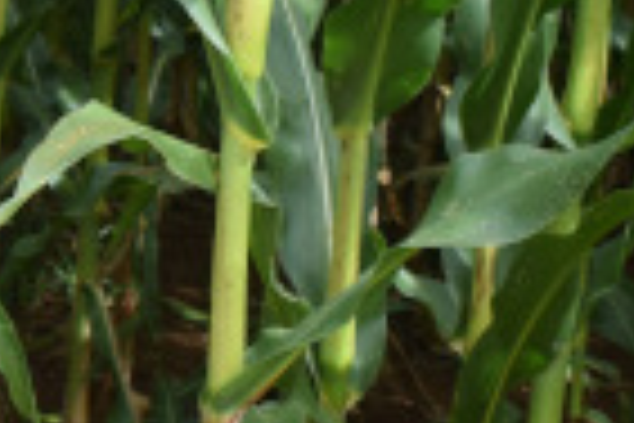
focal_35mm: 182
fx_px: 3205
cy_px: -94
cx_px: -562
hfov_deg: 10.5
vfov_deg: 7.5
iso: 200
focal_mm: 26
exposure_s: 1/320
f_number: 9
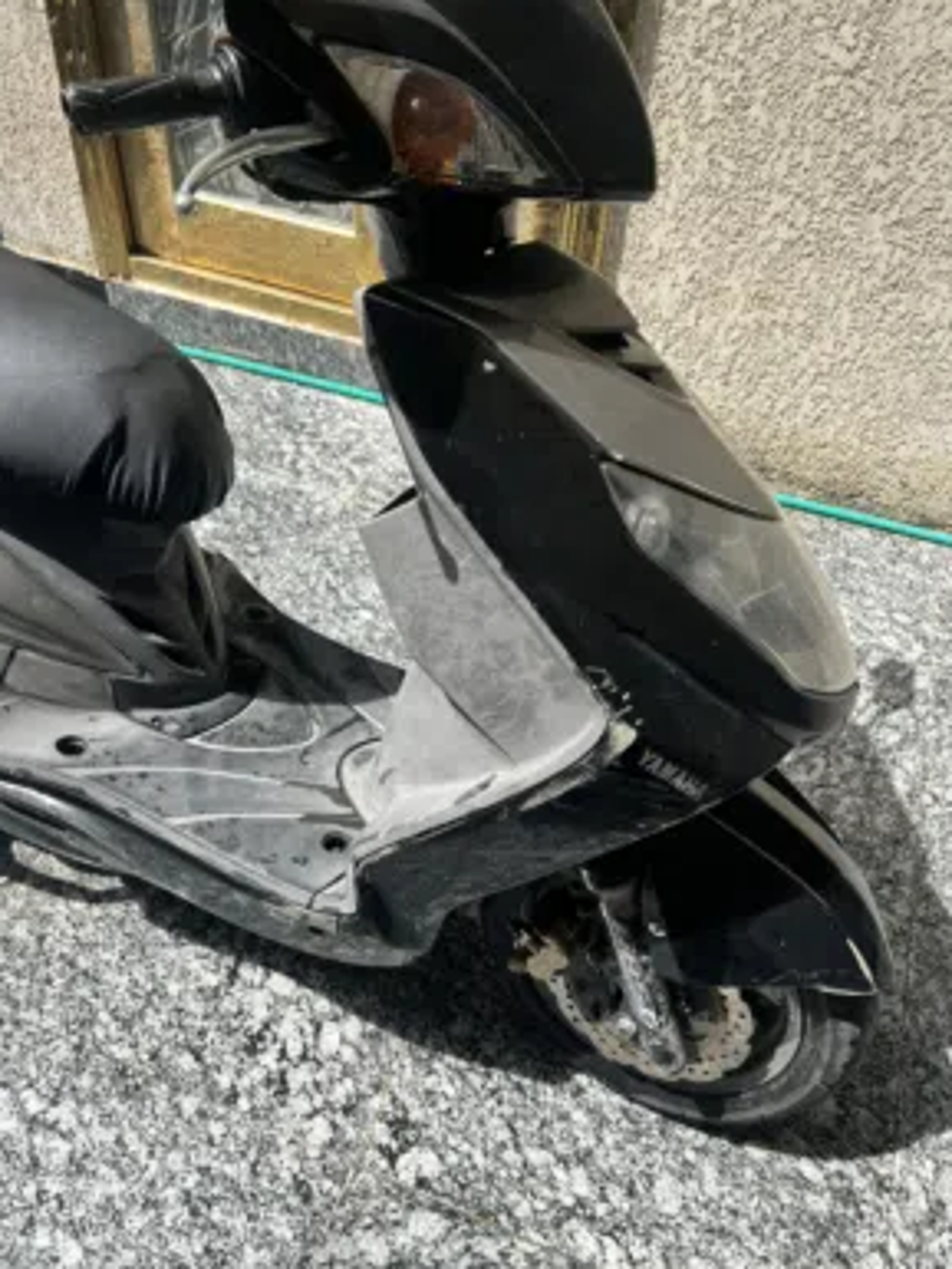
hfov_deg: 51.4
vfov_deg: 65.3
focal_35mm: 27
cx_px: 491
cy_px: 653
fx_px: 990
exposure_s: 1/2045
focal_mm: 5.7
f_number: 1.5
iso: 50
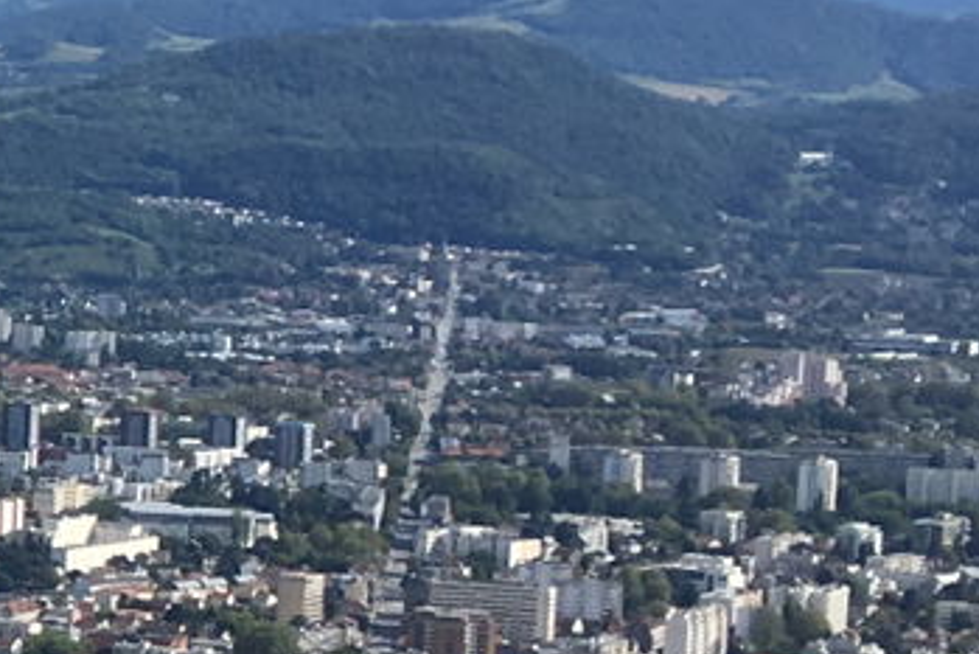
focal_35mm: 166
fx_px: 4516
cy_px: 668
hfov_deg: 11.3
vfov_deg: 8.2
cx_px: -934
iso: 25
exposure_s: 1/1479
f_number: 2.2
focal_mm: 4.15
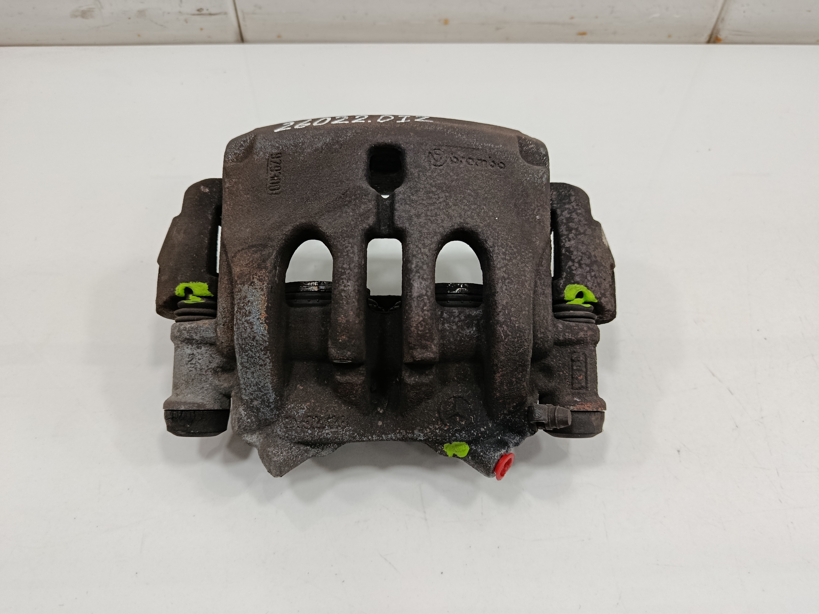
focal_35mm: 24
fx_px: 568
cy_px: 307
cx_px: 410
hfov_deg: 71.6
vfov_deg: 56.8
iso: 1148
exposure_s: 1/100
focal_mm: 5.24
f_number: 1.7
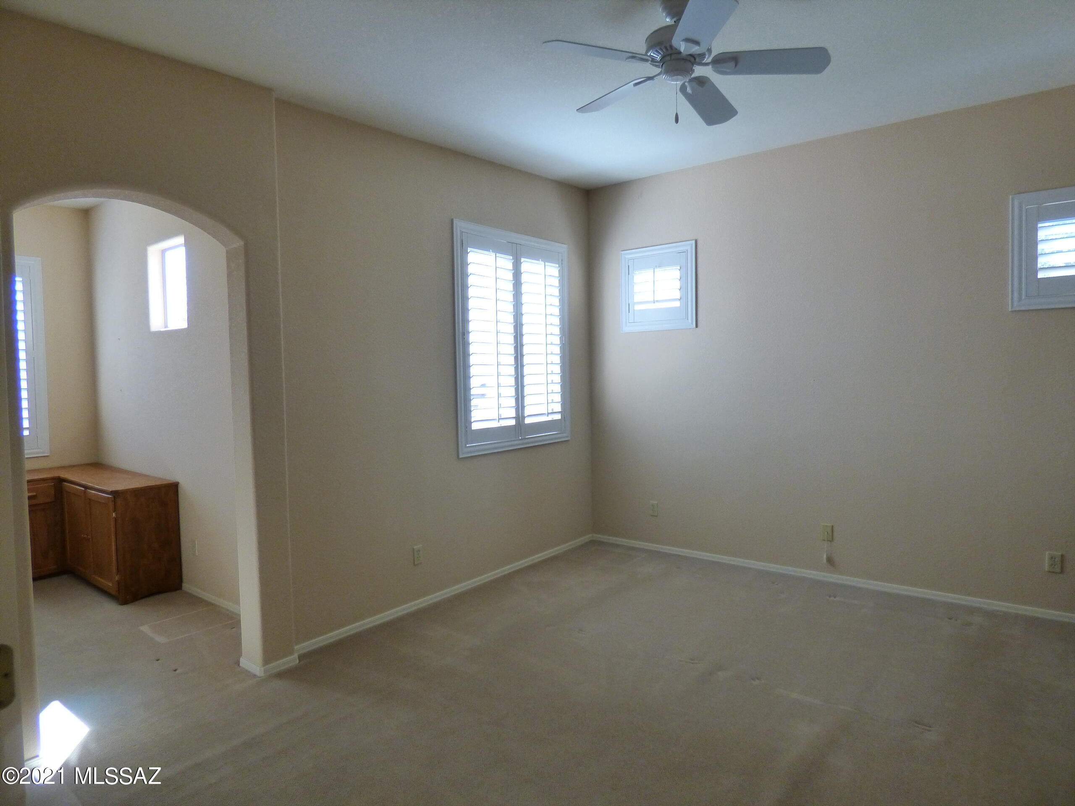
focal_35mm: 20
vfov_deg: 66.0
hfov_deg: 81.7
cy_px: 403
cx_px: 538
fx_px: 621
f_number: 2.8
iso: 400
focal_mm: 3.58
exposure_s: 1/100
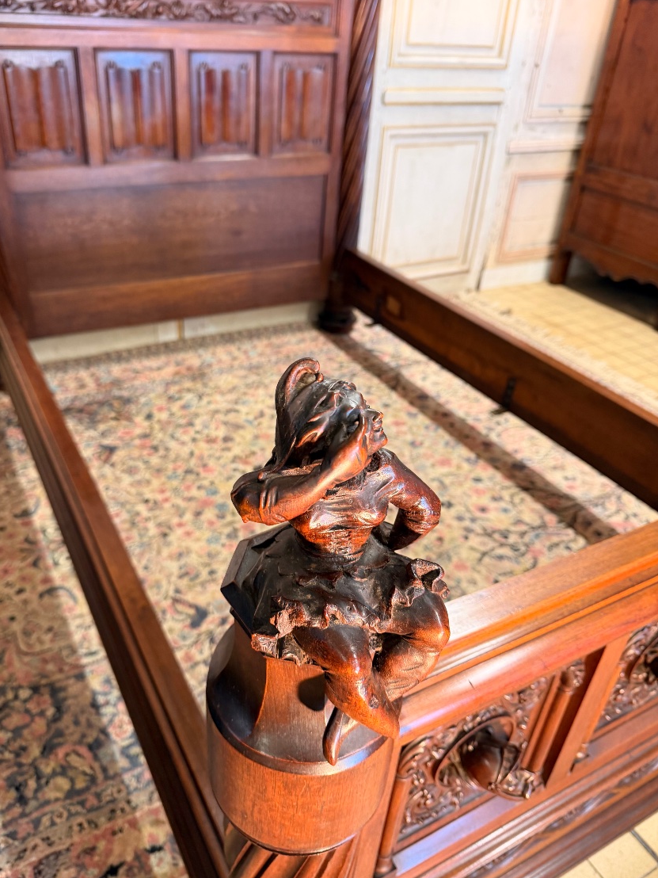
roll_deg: -5.1
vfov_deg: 67.3
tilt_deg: -33.0
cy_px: 434
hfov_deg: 53.0
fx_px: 659
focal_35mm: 26
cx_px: 304
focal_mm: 6.76
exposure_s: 1/50
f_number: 1.78
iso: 250
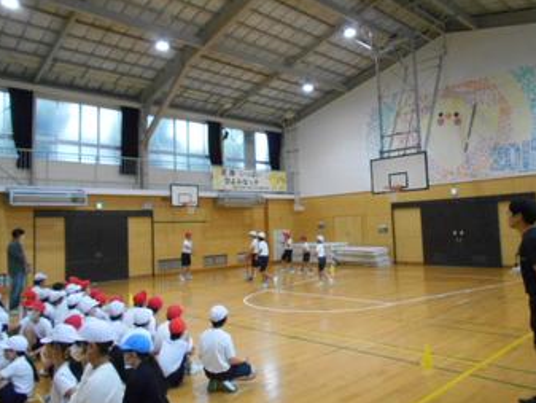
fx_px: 418
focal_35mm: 27
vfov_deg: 51.4
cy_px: 197
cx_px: 267
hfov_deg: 65.3
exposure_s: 1/200
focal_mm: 4.6
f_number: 3.2
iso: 800
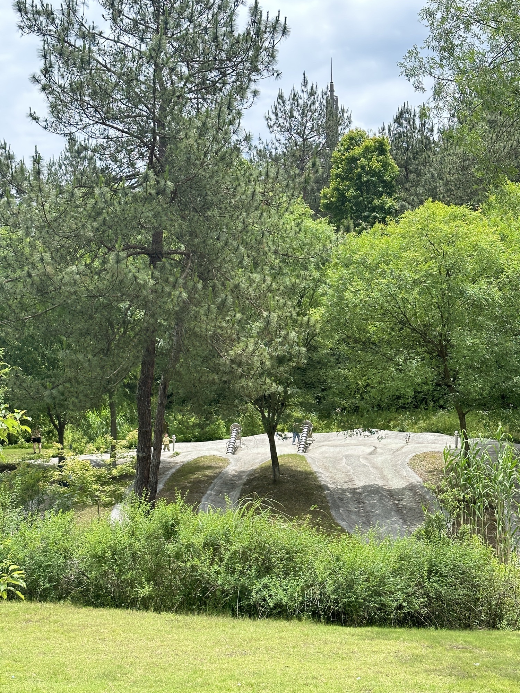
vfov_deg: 39.7
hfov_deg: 30.3
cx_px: 260
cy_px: 346
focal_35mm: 48
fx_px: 961
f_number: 1.78
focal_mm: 6.86
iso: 64
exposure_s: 1/1815
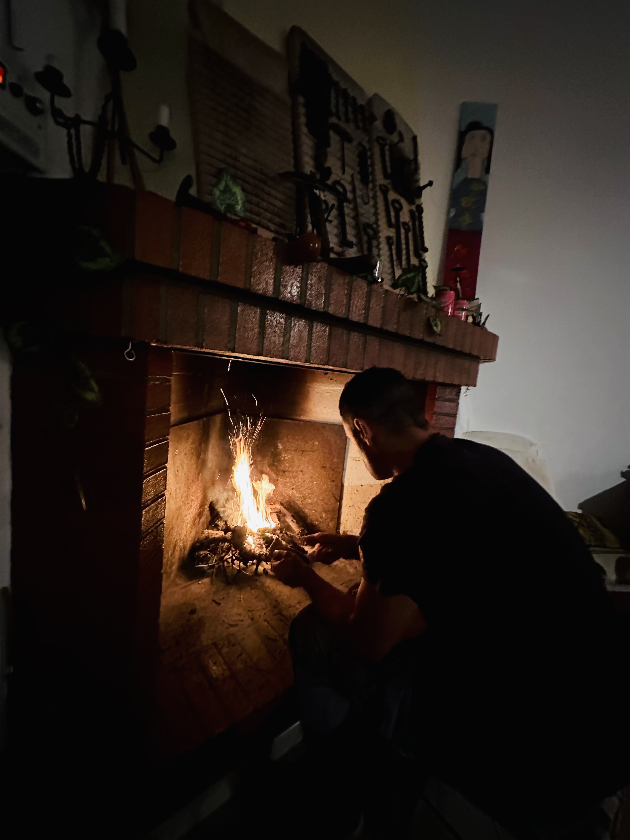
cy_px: 420
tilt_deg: -8.2
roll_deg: -5.1
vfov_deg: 102.1
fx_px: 340
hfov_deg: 85.7
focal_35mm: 14
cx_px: 315
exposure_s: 1/25
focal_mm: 2.22
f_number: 2.2
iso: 1600
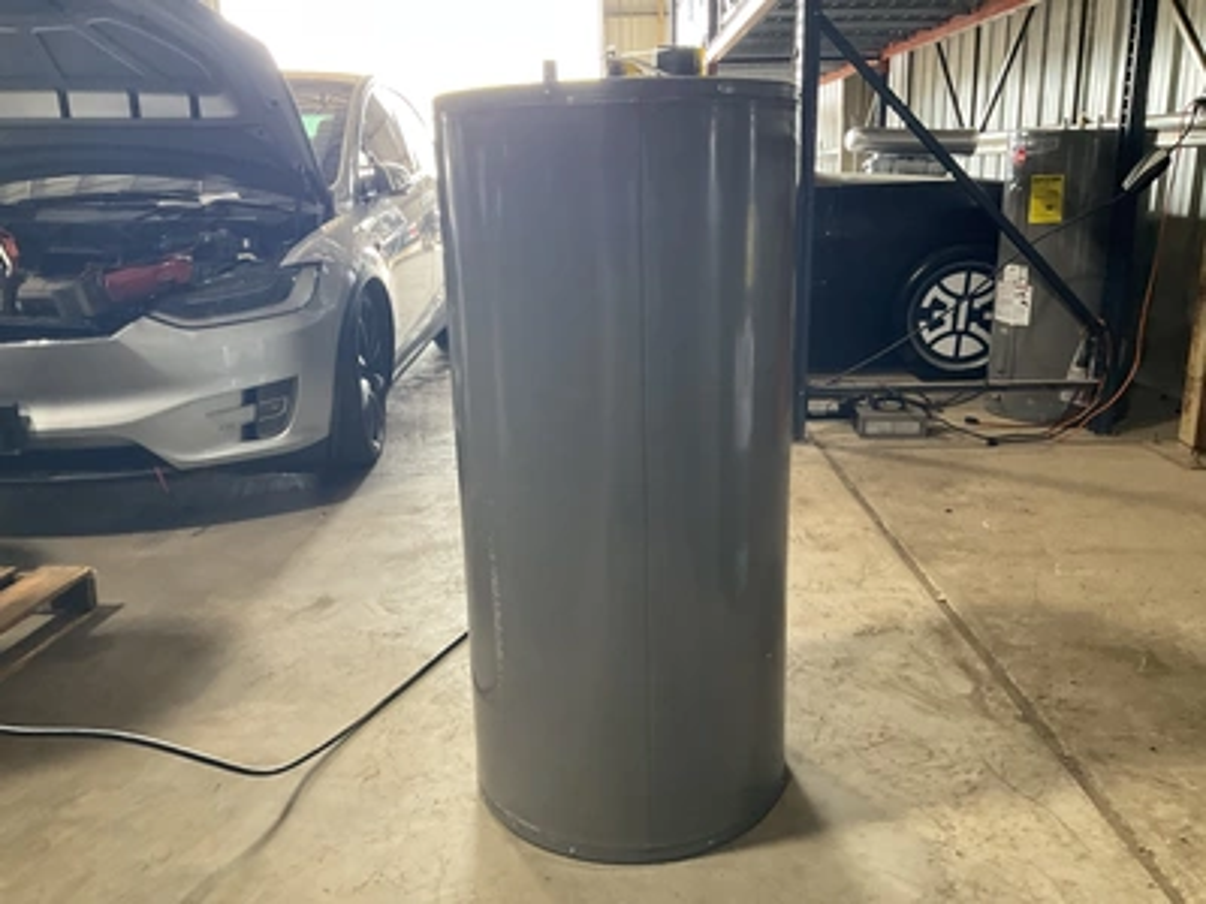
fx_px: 1010
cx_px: 603
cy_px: 452
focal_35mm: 29
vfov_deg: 48.2
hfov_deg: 61.7
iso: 125
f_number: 1.8
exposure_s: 1/60
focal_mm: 3
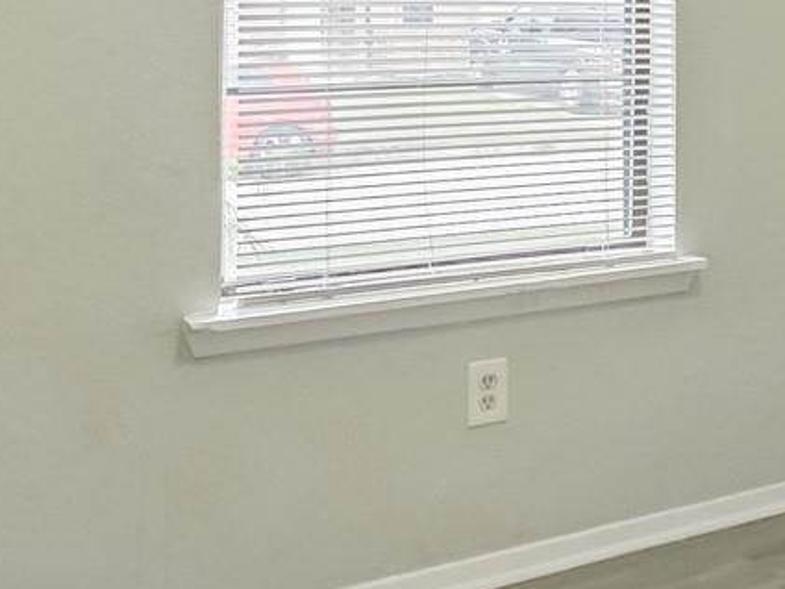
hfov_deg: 26.1
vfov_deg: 21.9
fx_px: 1474
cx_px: 979
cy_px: 19
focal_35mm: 65
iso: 400
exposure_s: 1/13
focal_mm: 14
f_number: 11
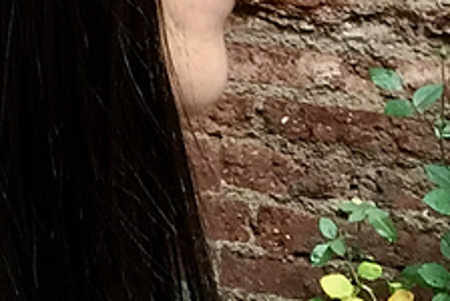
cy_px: -165
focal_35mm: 92
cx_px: -4
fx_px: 1151
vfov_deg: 13.9
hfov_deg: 21.3
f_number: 2.2
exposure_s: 1/33
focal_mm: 2.65
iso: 50
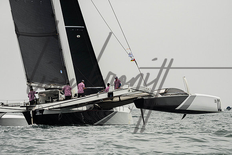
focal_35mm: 368
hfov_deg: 5.6
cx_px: 111
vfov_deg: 3.7
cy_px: 78
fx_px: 2373
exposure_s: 1/1000
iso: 500
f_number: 13
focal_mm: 340
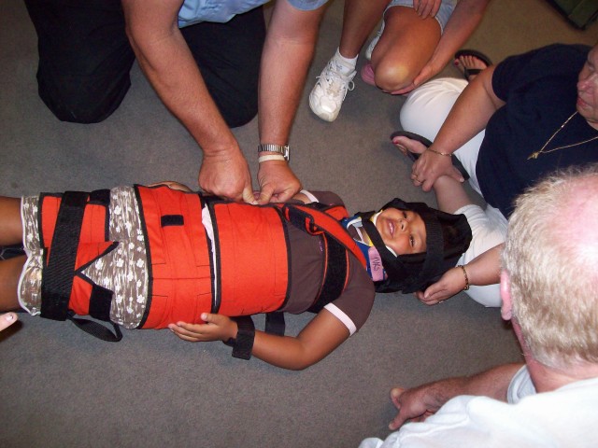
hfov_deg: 51.4
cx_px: 299
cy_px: 224
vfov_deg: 39.7
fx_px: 622
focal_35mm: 36
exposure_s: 1/64
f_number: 2.7
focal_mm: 6
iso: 200
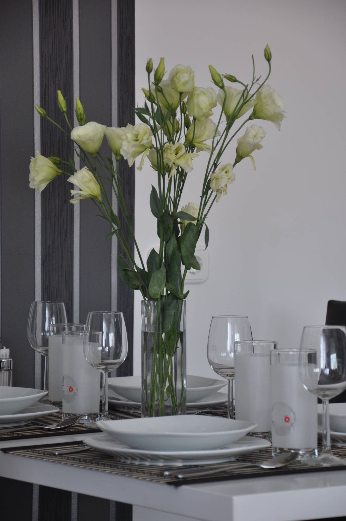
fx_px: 1735
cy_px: 260
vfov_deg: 17.1
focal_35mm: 120
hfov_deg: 11.4
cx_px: 173
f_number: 5.3
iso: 500
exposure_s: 1/30
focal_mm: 80
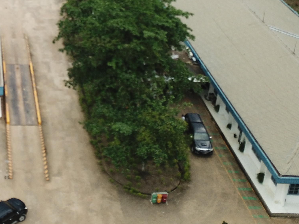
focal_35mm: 69
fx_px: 596
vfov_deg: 19.9
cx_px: -37
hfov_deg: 25.9
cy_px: -51
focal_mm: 4.73
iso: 100
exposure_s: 1/345
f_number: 2.2
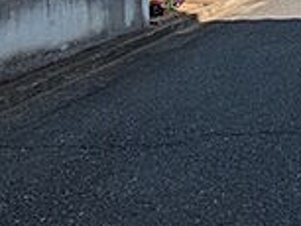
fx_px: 479
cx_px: 478
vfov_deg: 22.9
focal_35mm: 55
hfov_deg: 24.7
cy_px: -88
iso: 47
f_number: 2.2
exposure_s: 1/1337
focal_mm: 1.83
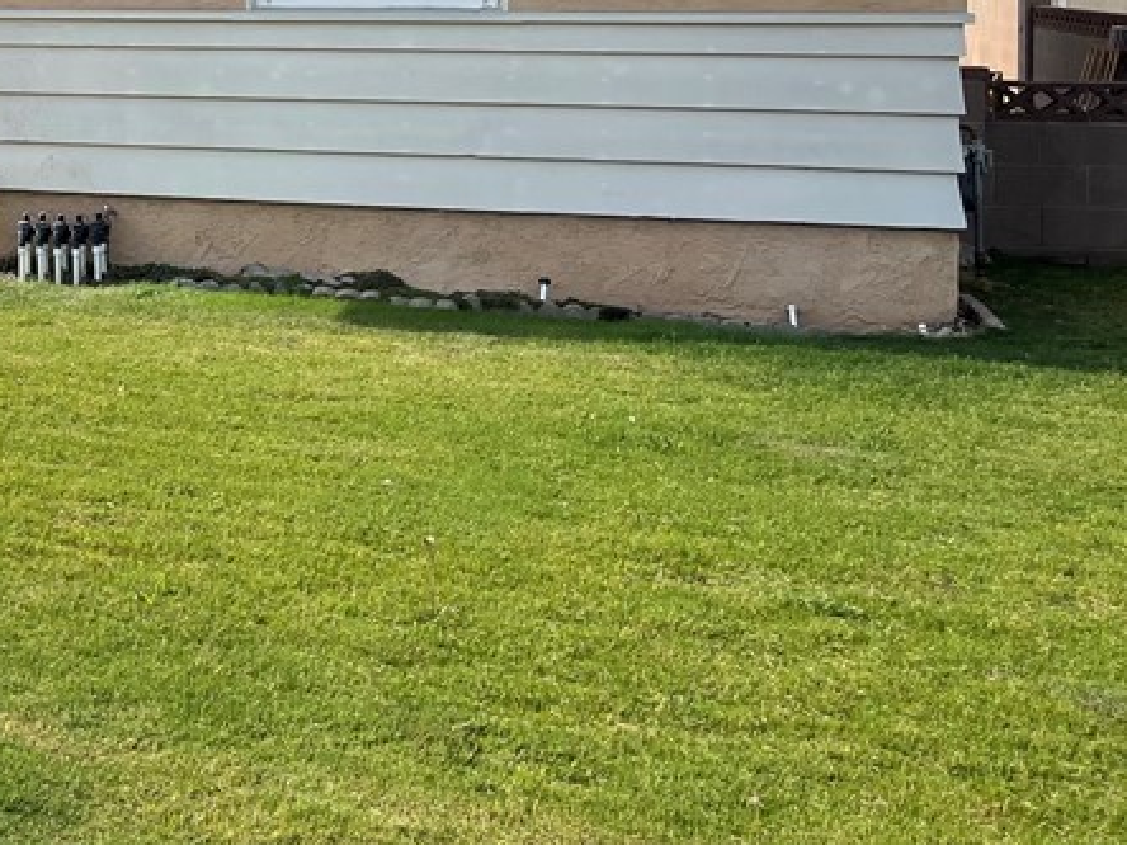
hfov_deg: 28.8
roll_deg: +0.5
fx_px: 1953
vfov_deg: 23.5
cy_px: 20
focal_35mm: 60
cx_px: -150
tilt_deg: -3.2
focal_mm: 5.1
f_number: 1.6
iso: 32
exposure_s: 1/3788
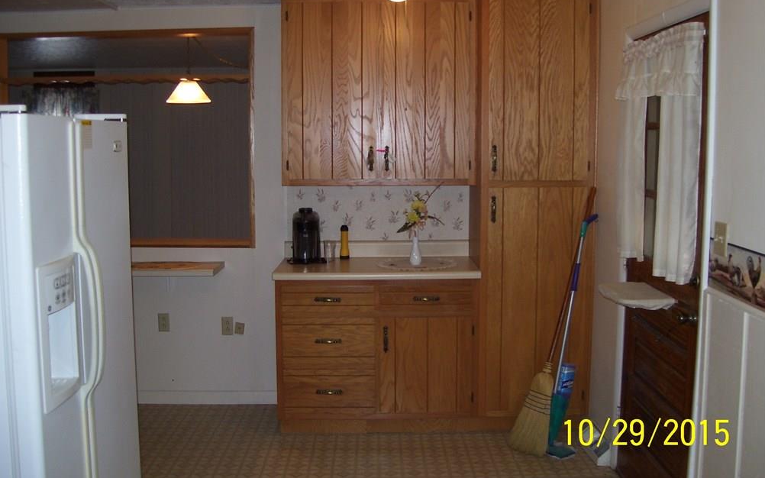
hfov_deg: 50.4
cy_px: 212
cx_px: 379
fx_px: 813
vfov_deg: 32.7
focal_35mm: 39
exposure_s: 1/60
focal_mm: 6
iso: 80
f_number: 2.7
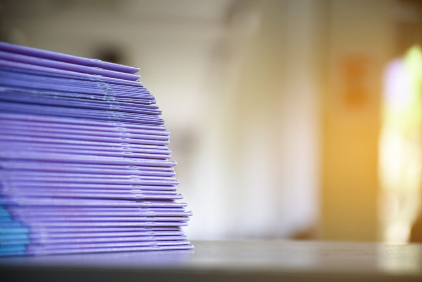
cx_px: 211
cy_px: 141
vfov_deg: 6.5
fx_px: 2462
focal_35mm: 210
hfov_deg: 9.8
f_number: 5.6
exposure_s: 1/200
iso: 400
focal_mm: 140
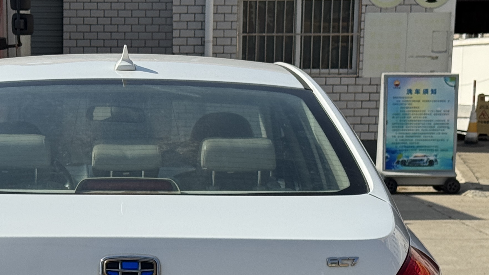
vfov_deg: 9.9
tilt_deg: -10.6
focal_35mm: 120
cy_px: 362
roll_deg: +0.4
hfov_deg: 17.7
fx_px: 1556
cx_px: 106
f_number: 1.78
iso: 64
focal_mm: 6.76
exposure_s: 1/5376
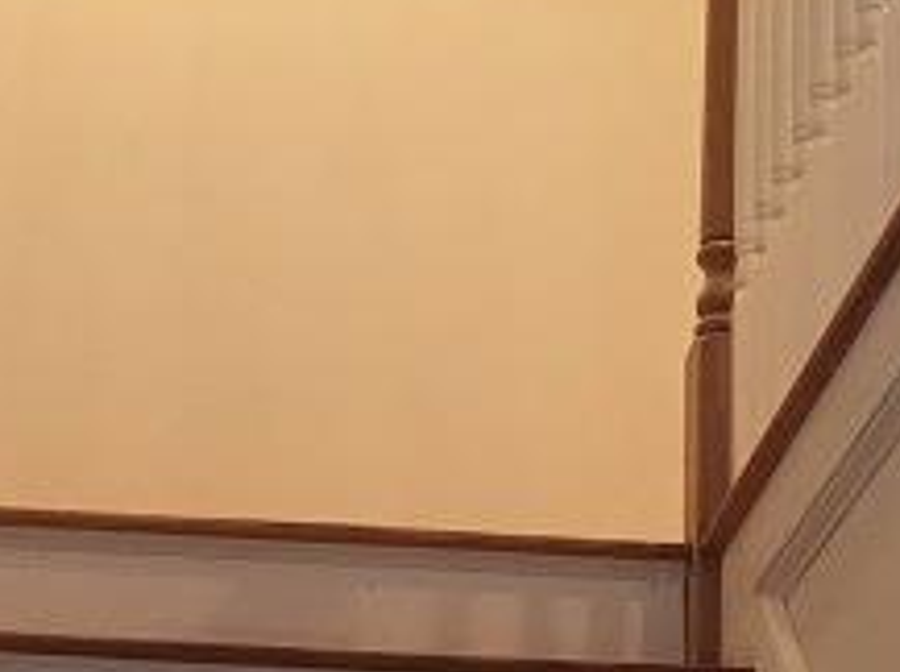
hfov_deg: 14.6
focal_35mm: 135
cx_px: 514
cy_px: 319
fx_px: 3504
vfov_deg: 11.0
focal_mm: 4.15
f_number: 2.2
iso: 50
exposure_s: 1/30
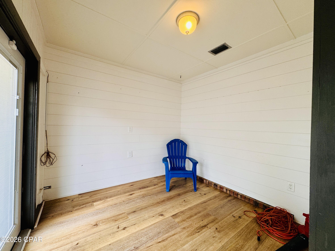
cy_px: 126
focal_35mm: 14
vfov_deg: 85.7
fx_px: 135
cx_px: 168
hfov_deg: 102.1
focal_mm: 2.22
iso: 100
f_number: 2.2
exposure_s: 1/120
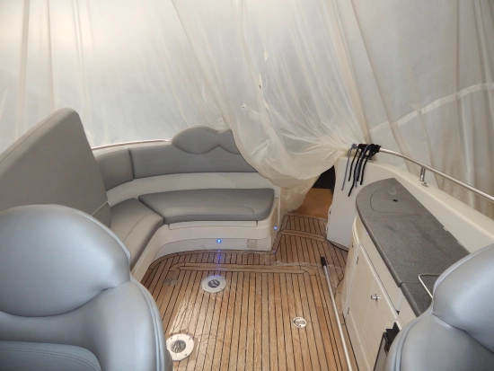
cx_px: 247
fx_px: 328
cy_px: 186
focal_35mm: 23
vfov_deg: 58.9
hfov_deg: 73.9
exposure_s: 1/60
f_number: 3
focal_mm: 4
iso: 125
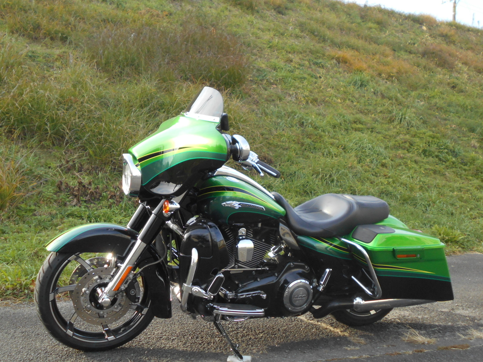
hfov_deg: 42.9
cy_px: 181
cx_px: 242
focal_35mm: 44
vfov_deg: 32.9
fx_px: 614
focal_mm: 7.7
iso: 180
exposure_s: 1/250
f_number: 4.2
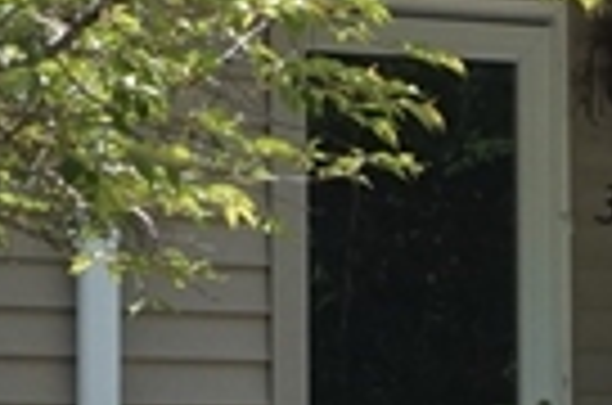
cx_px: 810
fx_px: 4223
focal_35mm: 249
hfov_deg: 8.2
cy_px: 655
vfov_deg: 5.4
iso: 250
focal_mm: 22
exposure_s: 1/160
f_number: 11
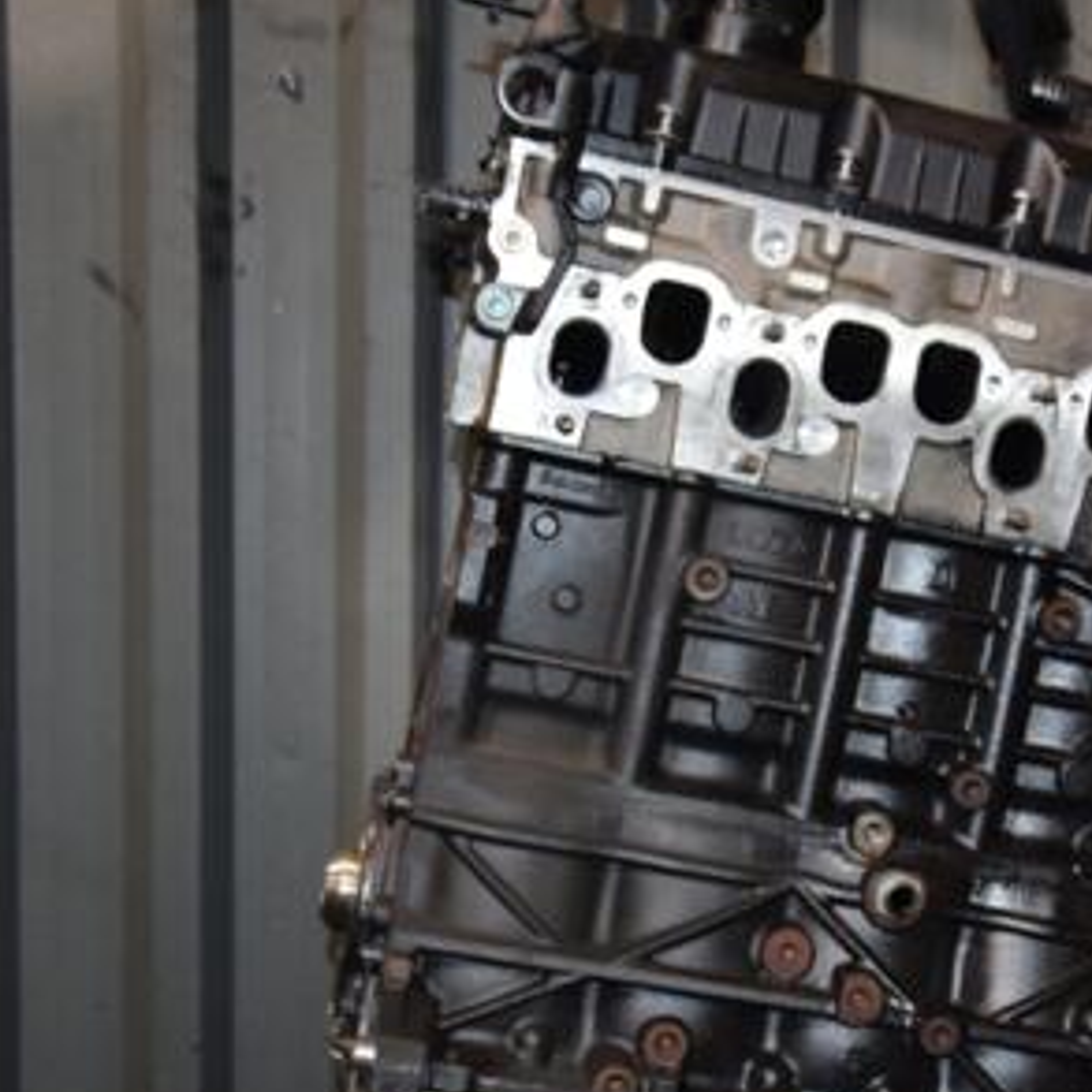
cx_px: 906
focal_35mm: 73
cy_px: 701
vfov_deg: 23.6
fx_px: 2605
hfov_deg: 23.3
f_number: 5
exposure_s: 1/60
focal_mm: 28
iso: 800
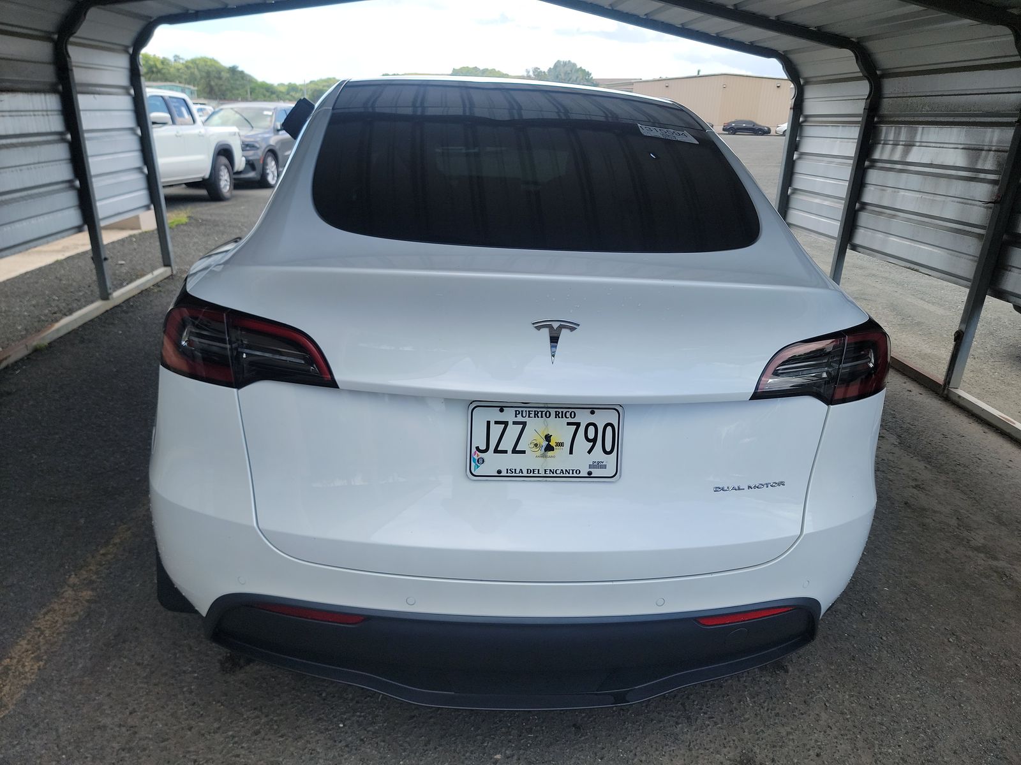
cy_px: 382
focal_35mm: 24
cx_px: 510
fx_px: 708
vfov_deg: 56.8
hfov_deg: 71.6
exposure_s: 1/351
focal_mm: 6.7
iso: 50
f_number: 1.8
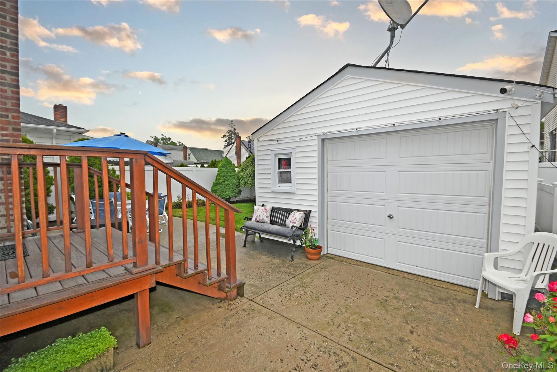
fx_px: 232
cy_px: 186
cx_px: 278
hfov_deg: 100.4
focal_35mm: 15
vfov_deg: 77.3
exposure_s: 1/200
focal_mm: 10
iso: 100
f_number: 8
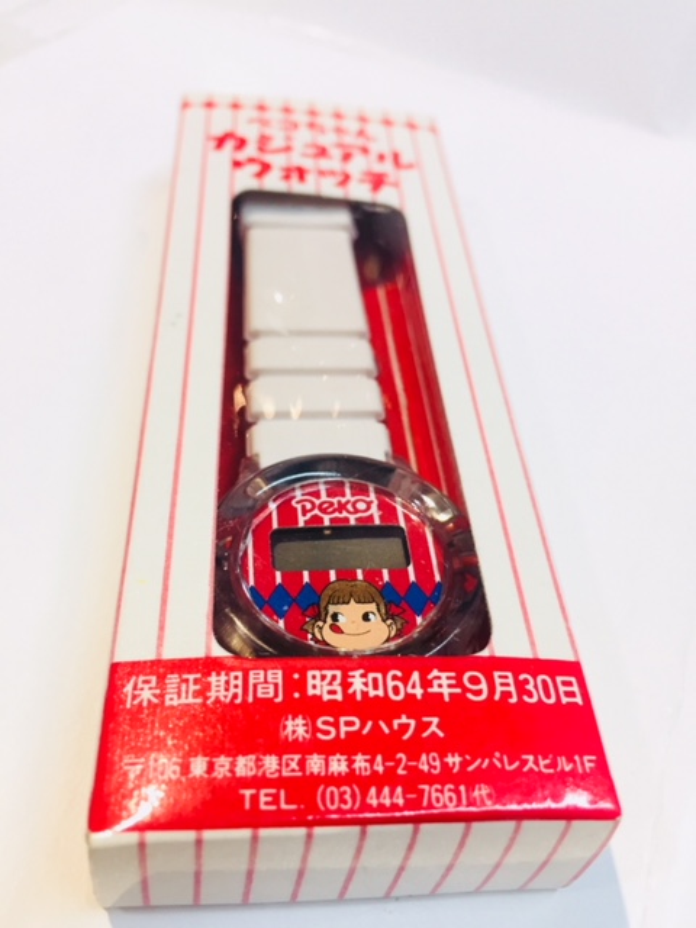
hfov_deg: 48.2
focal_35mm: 29
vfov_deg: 61.7
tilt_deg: -47.9
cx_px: 348
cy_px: 464
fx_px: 777
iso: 50
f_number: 2.2
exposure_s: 1/33
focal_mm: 4.15
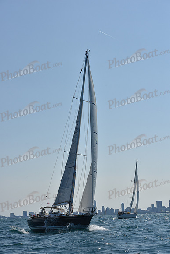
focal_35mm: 70
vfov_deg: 28.8
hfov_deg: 19.5
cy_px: 127
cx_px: 85
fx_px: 495
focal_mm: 70
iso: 250
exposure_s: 1/1600
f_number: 9
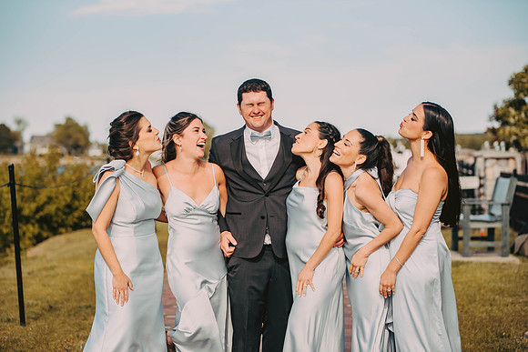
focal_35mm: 95
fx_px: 1394
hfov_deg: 21.5
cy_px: 176
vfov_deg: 14.4
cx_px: 264
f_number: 2.8
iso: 500
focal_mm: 95
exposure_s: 1/4000
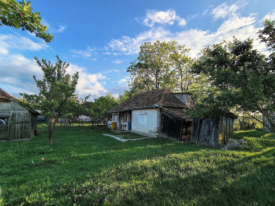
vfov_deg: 94.5
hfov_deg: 110.5
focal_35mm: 12
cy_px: 103
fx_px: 95
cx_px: 138
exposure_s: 1/370
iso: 100
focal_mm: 2.13
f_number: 2.2
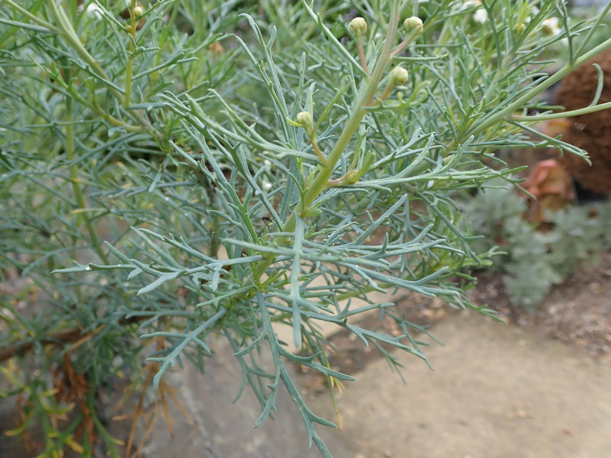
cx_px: 306
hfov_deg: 56.8
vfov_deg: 44.2
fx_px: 565
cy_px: 229
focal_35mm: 32
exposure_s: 1/160
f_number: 3.2
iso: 100
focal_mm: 5.87
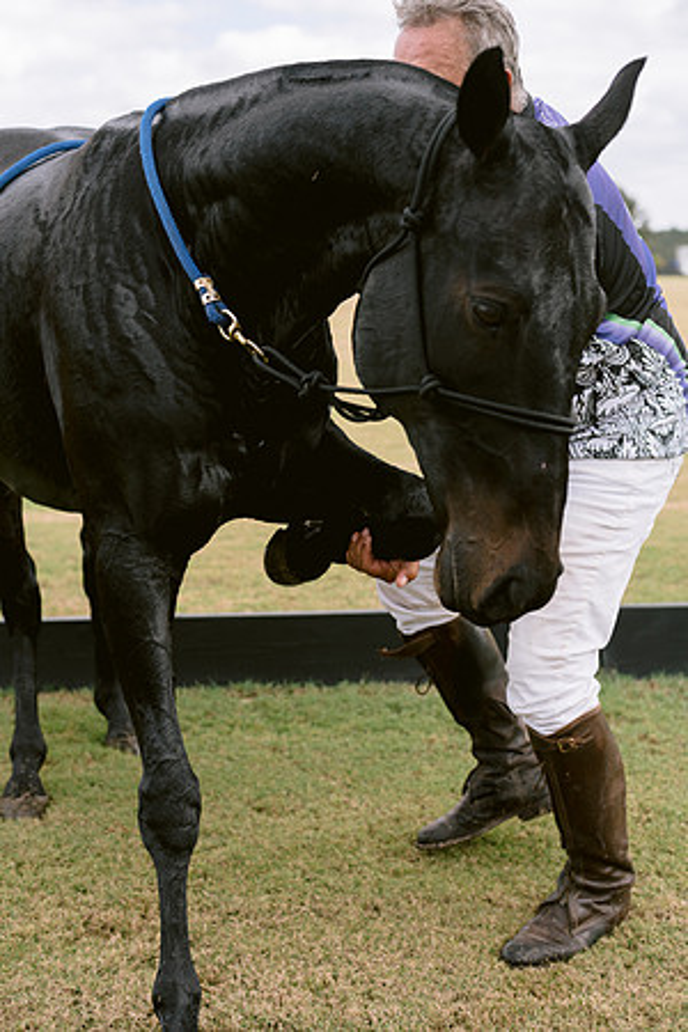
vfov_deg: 39.6
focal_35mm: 50
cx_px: 344
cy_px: 516
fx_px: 1433
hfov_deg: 27.0
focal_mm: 50
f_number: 4
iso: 200
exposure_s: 1/1600
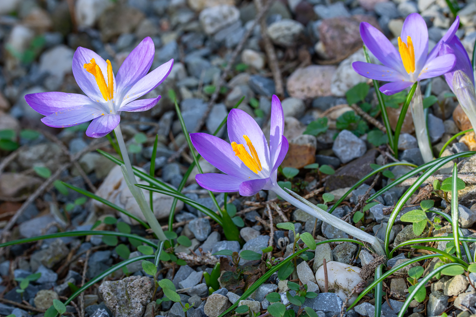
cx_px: 238
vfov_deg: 10.2
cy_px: 158
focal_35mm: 135
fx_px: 1785
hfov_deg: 15.2
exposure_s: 1/160
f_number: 13
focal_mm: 90
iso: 280
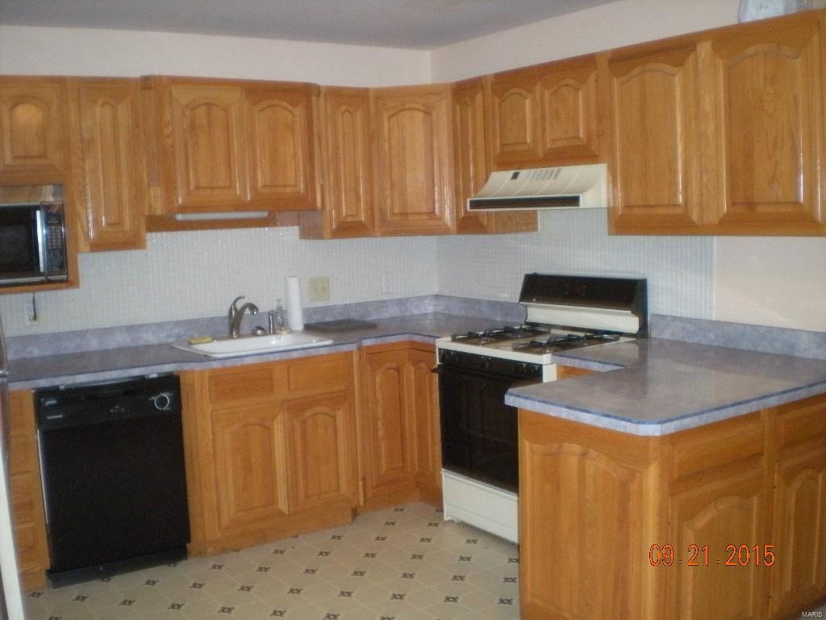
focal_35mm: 38
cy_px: 310
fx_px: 907
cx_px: 413
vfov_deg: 37.7
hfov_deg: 49.0
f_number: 3.1
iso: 541
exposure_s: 1/60
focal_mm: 6.3
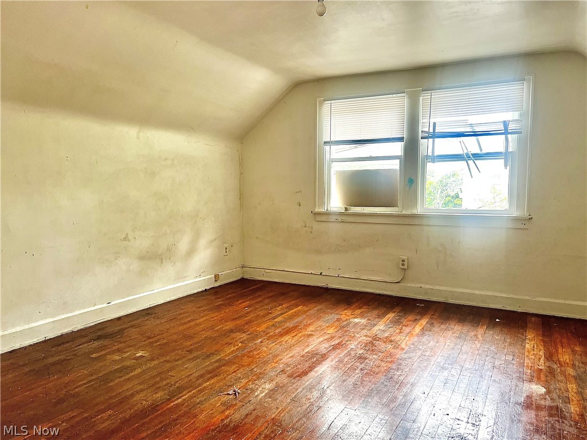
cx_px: 294
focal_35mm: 26
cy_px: 220
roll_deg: +0.5
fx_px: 441
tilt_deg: -3.7
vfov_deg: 53.1
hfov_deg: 67.3
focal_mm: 5.7
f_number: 1.5
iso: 100
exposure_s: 1/121
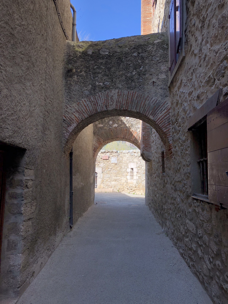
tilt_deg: +6.7
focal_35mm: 28
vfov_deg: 63.4
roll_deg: -0.2
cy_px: 152
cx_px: 114
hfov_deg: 49.7
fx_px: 246
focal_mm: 4
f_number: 1.8
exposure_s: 1/600
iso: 20
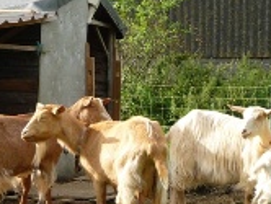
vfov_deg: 15.2
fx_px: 760
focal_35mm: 97
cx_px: 171
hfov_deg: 20.2
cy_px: 160
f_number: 3.7
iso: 100
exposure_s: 1/400
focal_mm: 6
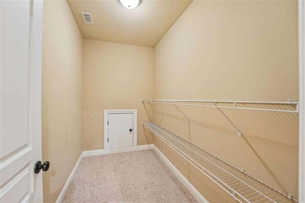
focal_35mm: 14
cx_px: 152
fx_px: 119
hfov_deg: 104.3
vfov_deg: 81.2
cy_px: 102
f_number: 8
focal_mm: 14
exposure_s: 1/2.5
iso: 320
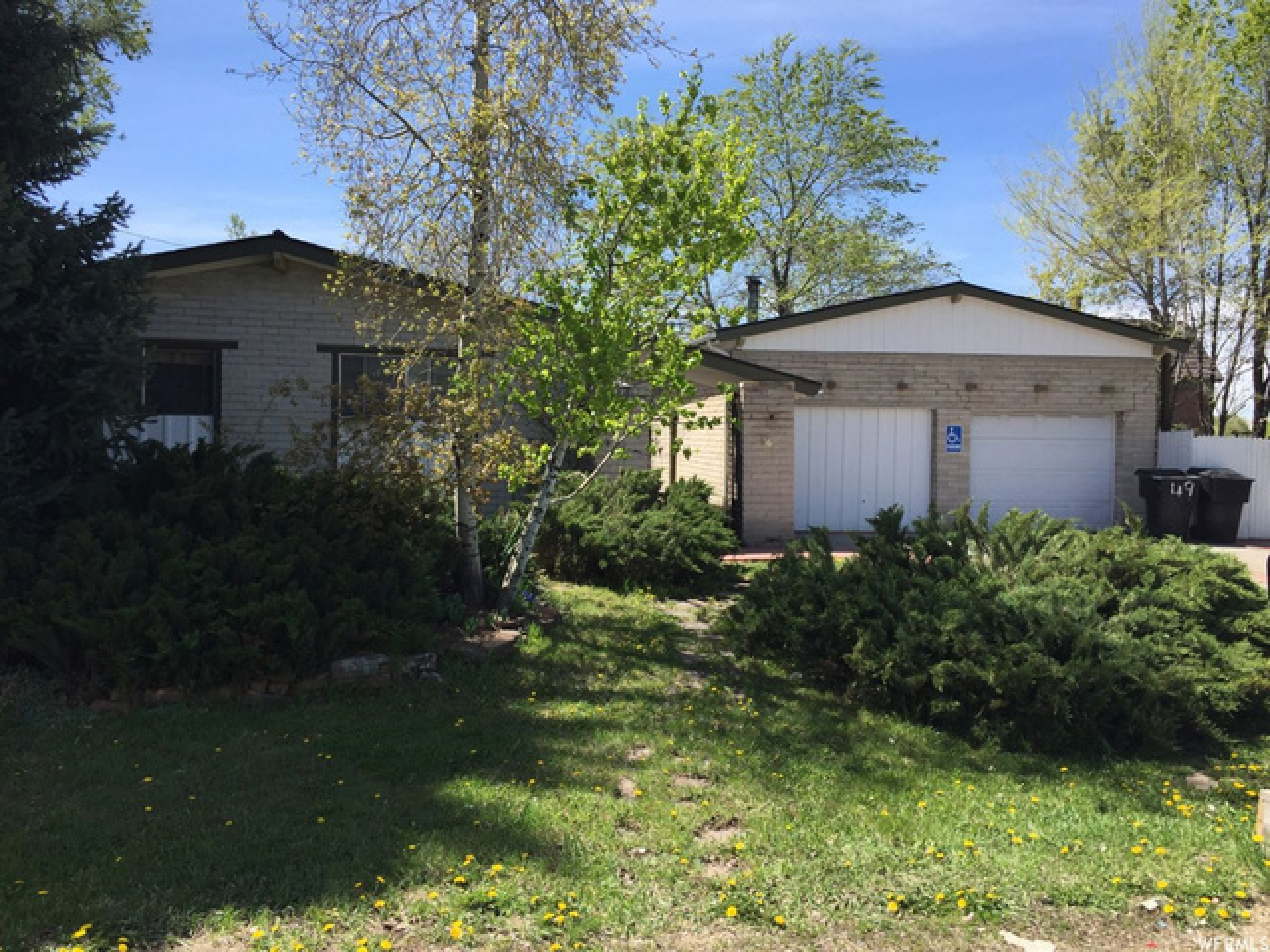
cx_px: 635
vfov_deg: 48.2
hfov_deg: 61.7
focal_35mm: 29
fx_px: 1064
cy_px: 476
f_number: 2.2
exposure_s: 1/1163
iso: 32
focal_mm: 4.15
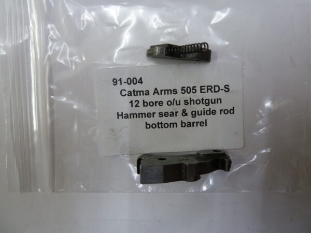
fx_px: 225
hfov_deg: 69.4
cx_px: 156
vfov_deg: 54.9
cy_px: 116
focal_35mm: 25
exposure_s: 1/30
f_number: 3.3
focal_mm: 4.1
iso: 250
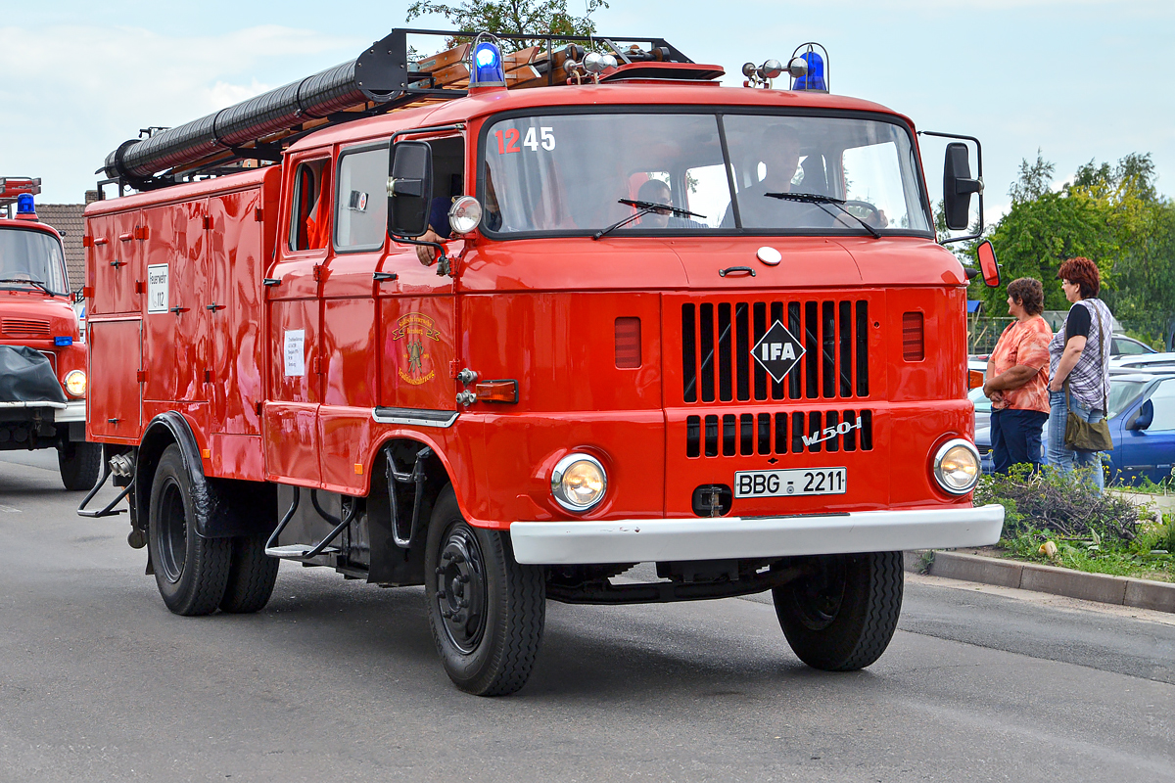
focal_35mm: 78
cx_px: 588
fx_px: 2546
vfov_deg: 17.5
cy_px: 392
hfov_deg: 26.0
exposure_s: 1/750
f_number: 8
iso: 400
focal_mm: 52
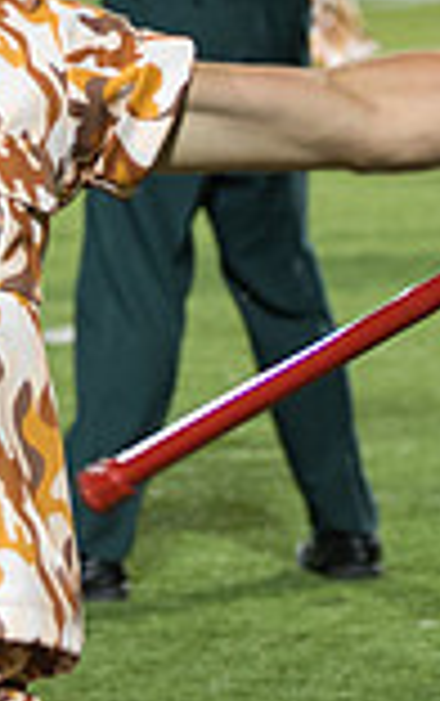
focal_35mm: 522
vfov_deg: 4.0
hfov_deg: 2.5
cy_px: -258
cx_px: -108
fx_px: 9979
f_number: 4.5
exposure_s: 1/160
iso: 1600
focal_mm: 90
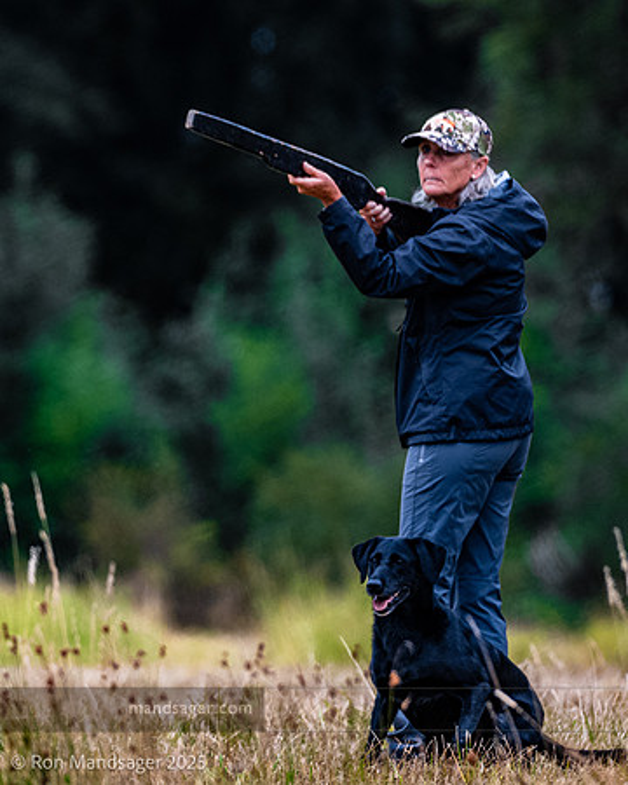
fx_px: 17155
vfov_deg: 2.6
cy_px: 346
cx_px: 49
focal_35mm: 738
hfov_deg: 2.1
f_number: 6
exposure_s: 1/2000
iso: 1000
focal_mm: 440
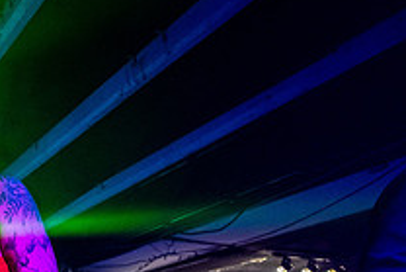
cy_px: 287
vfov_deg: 31.1
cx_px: -156
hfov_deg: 32.4
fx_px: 440
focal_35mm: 39
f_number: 2.8
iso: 3200
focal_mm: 14
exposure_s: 1/250
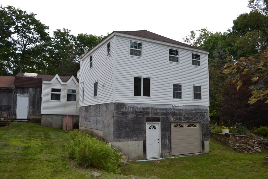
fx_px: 201
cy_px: 90
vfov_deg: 47.9
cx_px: 134
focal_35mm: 27
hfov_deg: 67.4
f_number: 4
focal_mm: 18
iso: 140
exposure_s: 1/125
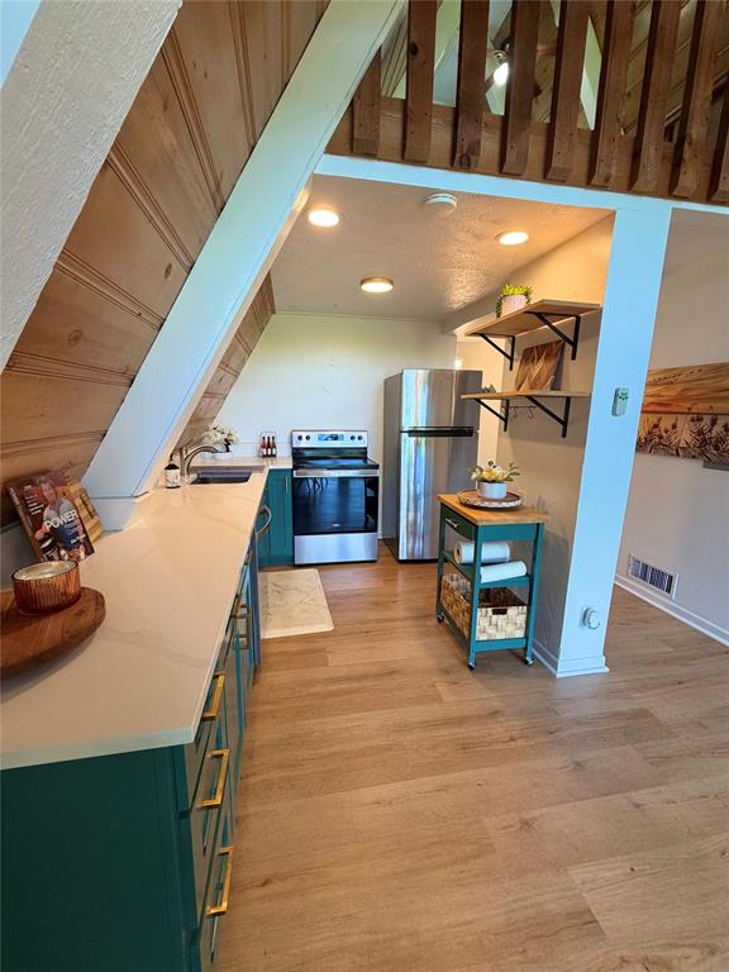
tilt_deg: -10.5
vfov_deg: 102.1
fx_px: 393
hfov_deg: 85.7
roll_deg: -0.7
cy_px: 486
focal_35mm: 14
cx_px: 364
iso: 160
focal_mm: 2.22
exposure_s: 1/120
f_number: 2.2
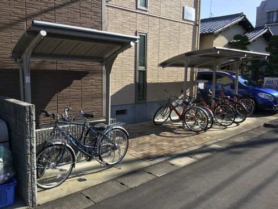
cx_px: 139
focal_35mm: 31
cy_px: 104
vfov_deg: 45.4
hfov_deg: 58.4
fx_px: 249
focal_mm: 3.3
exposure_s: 1/754
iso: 25
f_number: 2.4
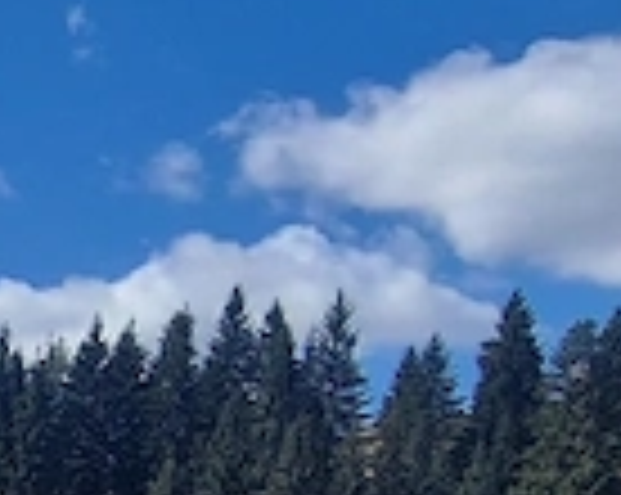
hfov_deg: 16.1
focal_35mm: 92
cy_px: 806
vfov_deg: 15.1
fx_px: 1688
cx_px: -626
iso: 50
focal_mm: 2.2
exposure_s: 1/2984
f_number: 2.2
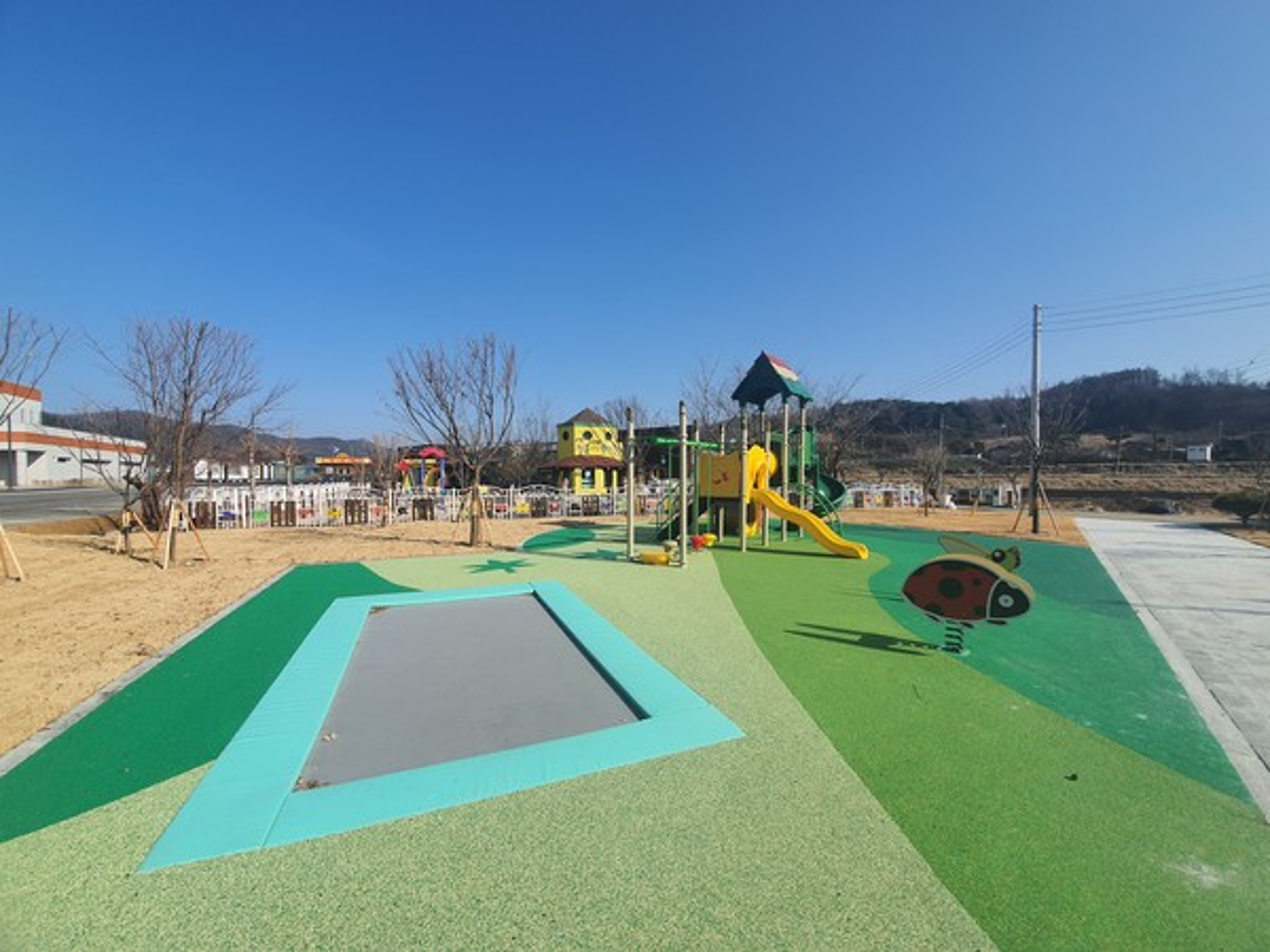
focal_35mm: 13
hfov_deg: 106.2
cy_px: 476
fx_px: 477
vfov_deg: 89.9
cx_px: 635
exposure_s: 1/1256
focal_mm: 1.8
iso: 50
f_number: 2.2
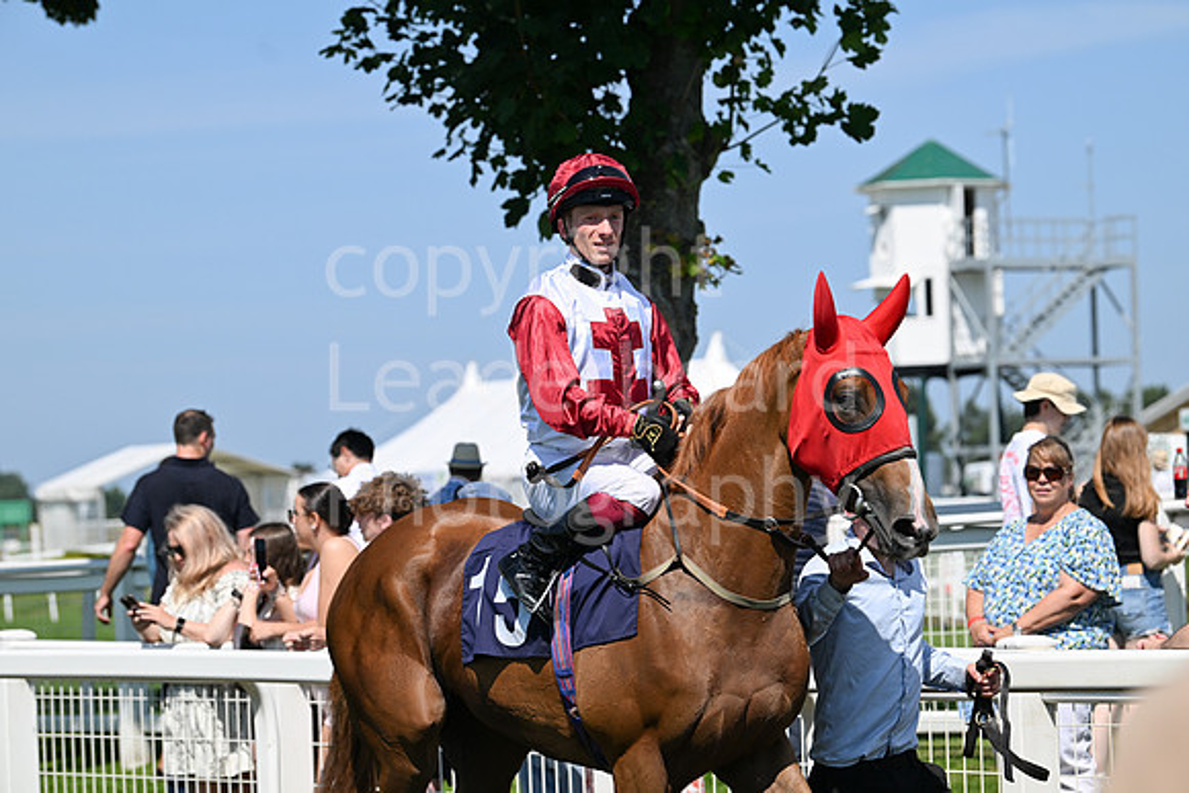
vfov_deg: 10.2
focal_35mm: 135
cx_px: 594
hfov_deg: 15.2
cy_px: 396
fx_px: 4460
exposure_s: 1/3200
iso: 400
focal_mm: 135
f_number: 5.6
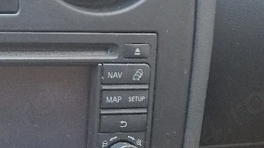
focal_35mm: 103
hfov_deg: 20.3
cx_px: 23
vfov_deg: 11.5
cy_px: 187
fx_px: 721
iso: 400
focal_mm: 5.4
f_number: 1.8
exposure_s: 1/100
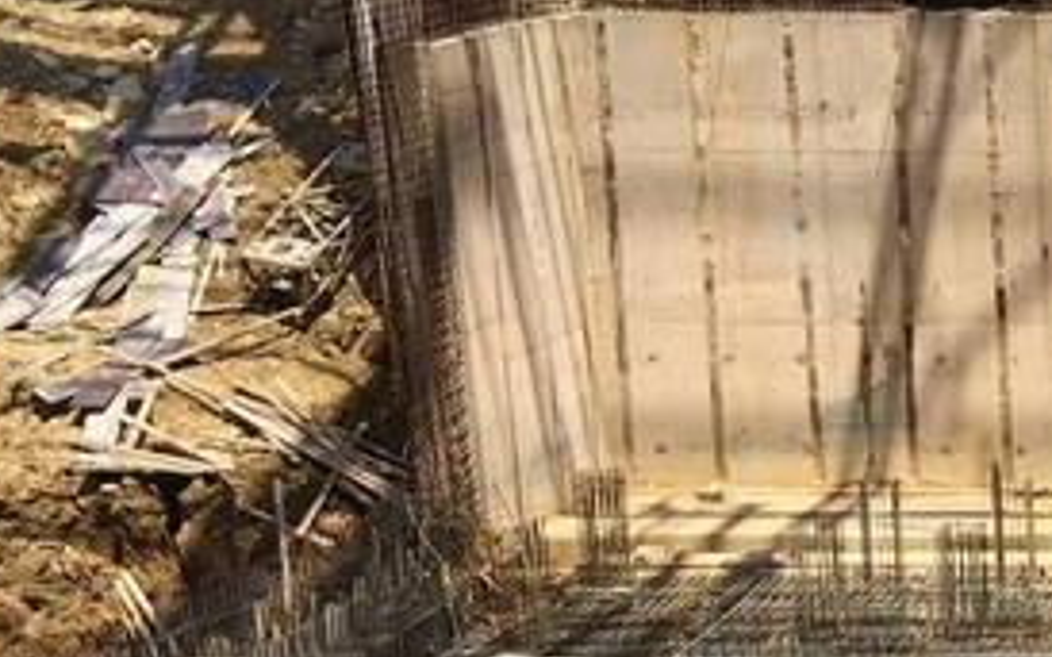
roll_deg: +0.8
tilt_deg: -13.8
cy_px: 645
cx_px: 1693
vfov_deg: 11.5
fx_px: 3238
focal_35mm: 113
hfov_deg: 16.4
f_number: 2.2
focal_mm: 4.15
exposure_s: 1/1241
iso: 25
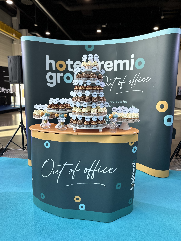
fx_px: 167
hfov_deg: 56.8
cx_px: 90
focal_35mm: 24
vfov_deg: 71.6
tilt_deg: -8.5
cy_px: 120
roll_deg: -0.9
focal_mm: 6.86
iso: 80
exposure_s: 1/120
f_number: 1.78
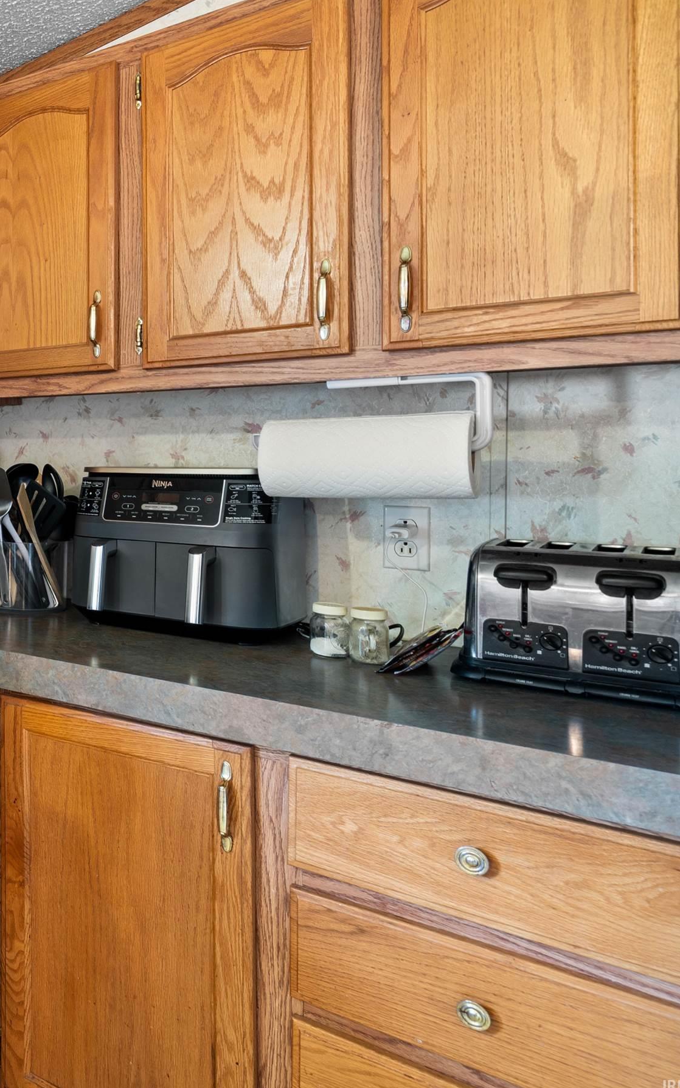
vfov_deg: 66.2
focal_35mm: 28
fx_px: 830
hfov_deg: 32.3
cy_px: 476
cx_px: -224
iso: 200
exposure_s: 8
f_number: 8
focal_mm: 16
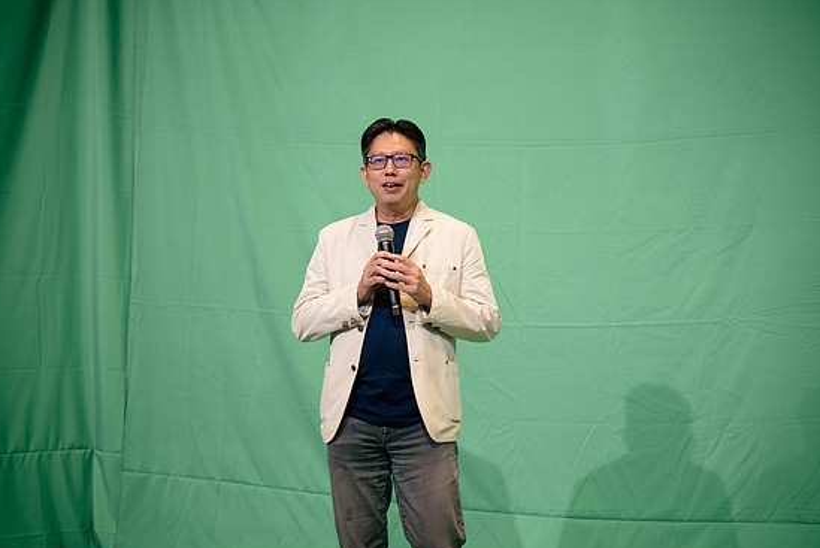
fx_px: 1277
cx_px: 409
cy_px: 284
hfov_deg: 35.6
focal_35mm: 56
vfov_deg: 24.2
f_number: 2
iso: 320
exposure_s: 1/160
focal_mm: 25
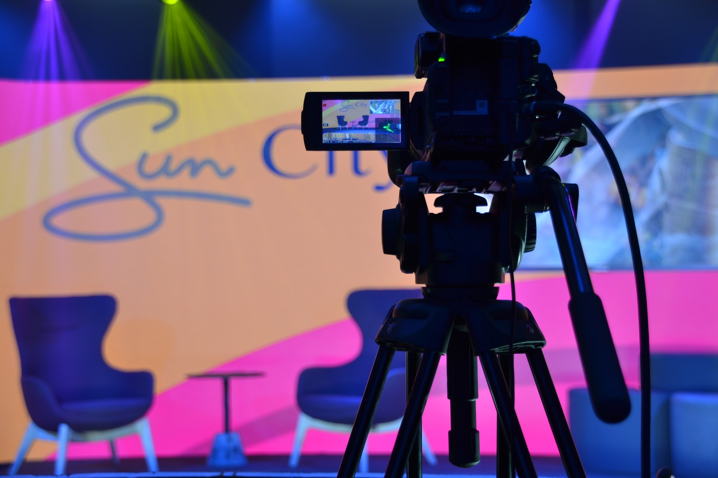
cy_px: 239
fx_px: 1316
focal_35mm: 66
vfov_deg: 20.6
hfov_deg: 30.5
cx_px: 359
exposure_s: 1/6
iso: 100
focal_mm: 44
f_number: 5
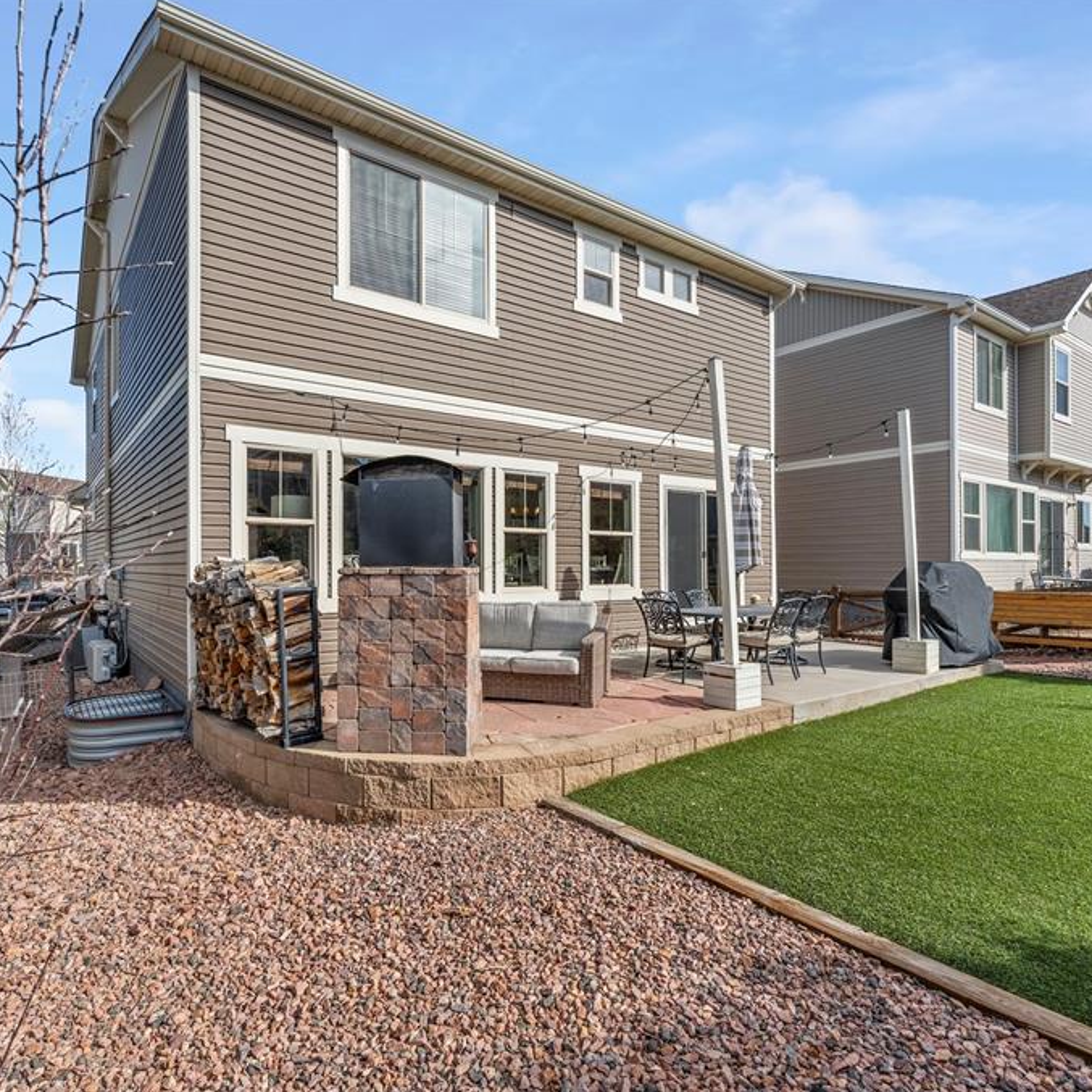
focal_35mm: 18
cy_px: 544
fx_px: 642
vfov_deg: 80.7
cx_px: 477
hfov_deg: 80.3
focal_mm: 14
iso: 250
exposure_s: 1/2000
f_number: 5
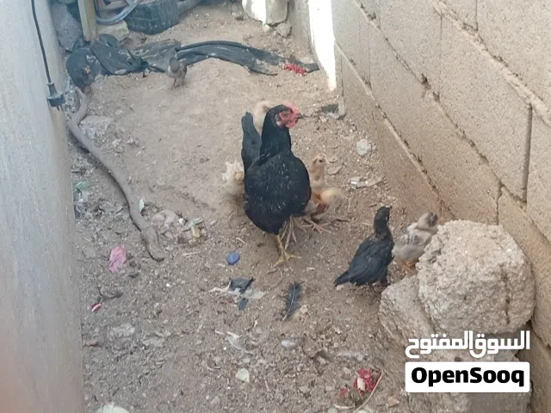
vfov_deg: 21.9
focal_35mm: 67
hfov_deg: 29.0
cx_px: 276
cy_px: 206
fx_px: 1066
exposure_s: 1/50
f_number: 1.8
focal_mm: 3.98
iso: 86
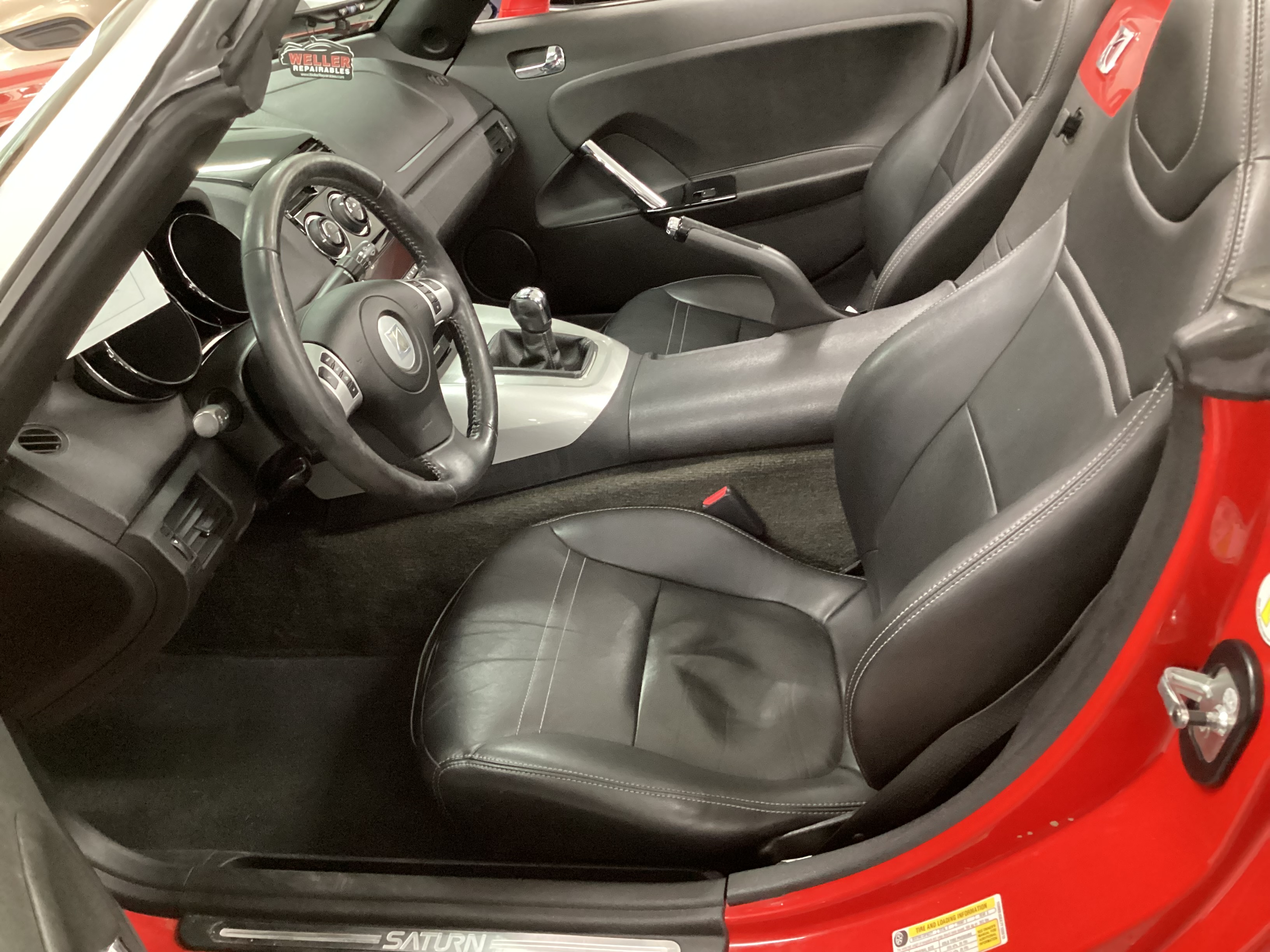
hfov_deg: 58.4
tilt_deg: -33.7
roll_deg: +8.2
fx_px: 1137
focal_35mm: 31
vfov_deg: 45.4
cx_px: 635
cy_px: 476
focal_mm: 3.3
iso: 800
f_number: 2.4
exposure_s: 1/24
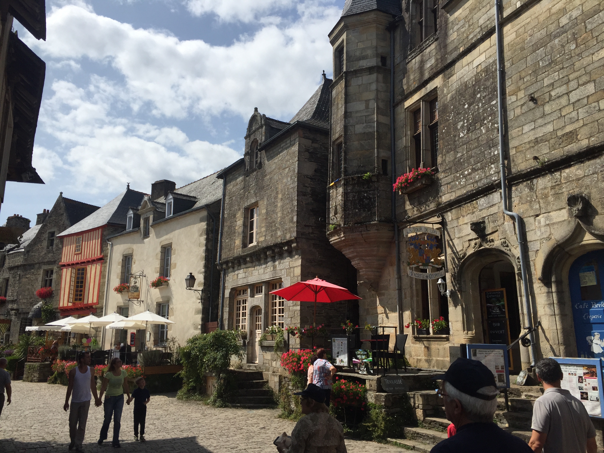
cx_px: 302
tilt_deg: +13.1
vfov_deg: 48.2
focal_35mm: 29
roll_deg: -0.3
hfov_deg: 61.7
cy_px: 226
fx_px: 506
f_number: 2.2
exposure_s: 1/3968
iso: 32
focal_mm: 4.15
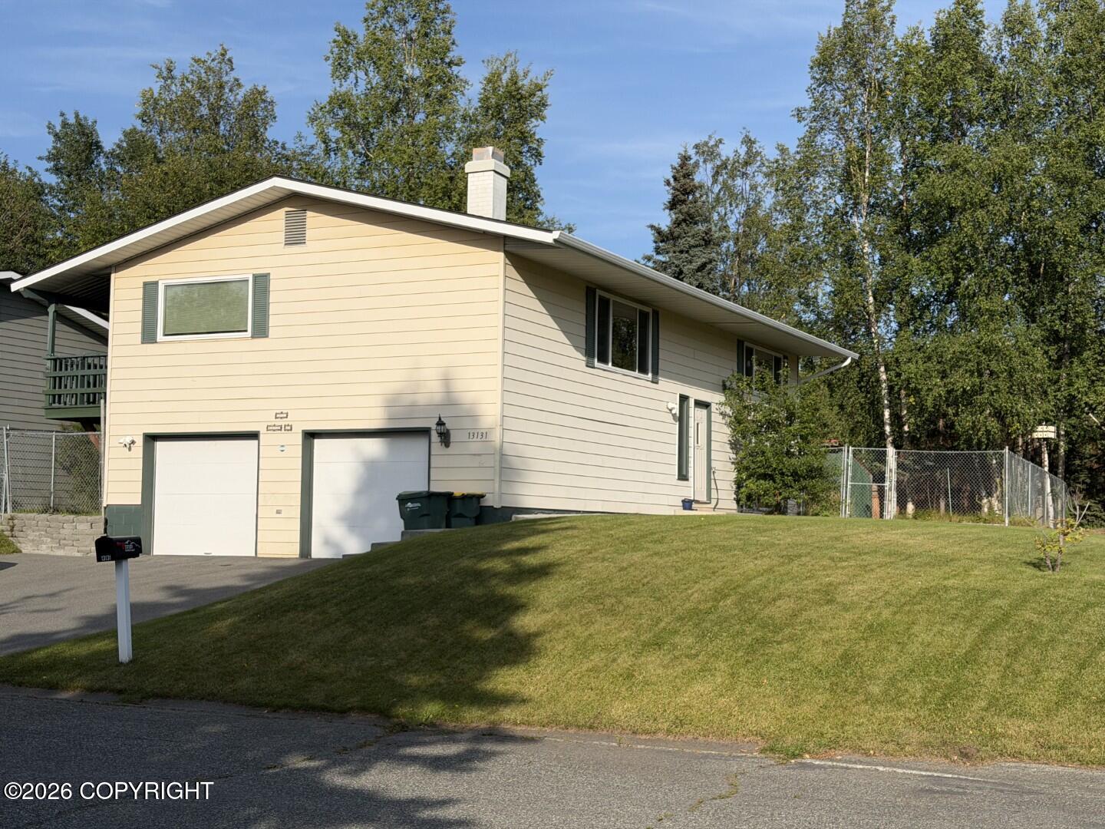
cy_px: 414
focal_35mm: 48
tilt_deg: +4.2
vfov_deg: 30.3
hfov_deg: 39.7
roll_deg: -0.5
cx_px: 552
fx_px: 1532
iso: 64
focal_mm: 6.76
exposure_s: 1/7143
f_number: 1.78
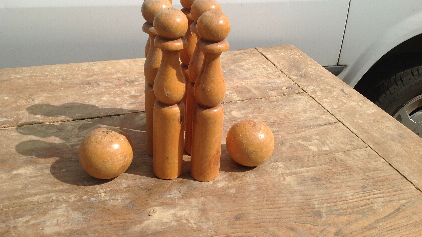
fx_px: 436
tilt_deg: -24.8
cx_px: 213
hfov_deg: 51.6
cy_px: 106
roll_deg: -2.1
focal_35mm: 39
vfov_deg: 30.4
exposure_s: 1/2747
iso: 50
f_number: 2.4
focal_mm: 4.28
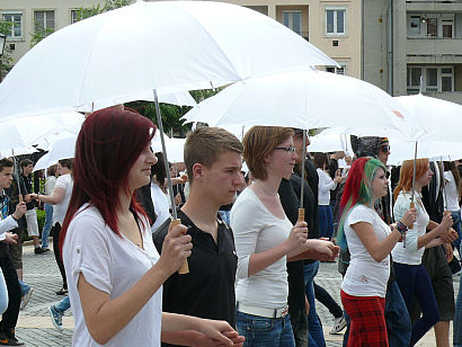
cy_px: 188
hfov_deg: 22.0
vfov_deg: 16.6
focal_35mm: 89
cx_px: 238
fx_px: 1189
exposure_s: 1/500
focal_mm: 11.9
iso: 100
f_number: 6.3
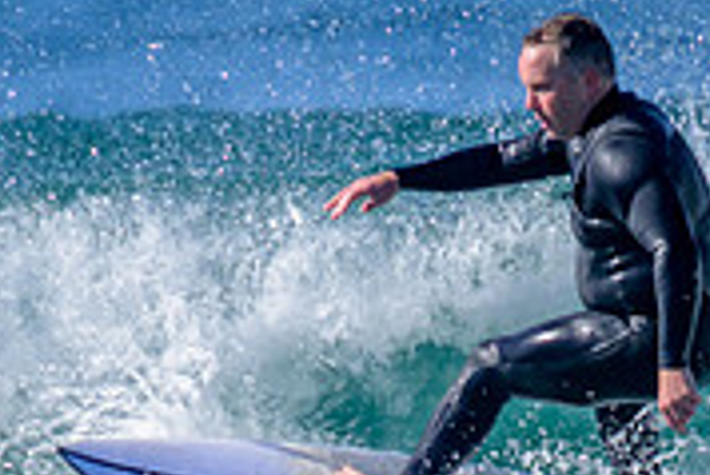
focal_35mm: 3555
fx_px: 70168
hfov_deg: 0.6
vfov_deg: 0.4
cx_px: 413
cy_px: 504
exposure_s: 1/800
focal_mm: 800
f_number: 11
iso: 400
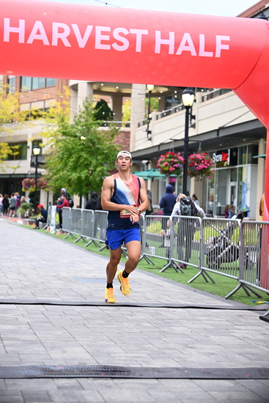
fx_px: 862
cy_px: 202
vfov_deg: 26.3
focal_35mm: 77
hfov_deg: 17.7
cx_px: 134
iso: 1250
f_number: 2.8
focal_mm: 77
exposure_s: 1/2000
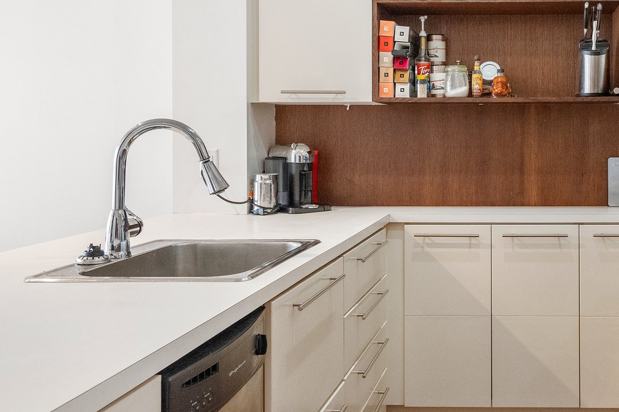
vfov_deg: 34.9
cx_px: 514
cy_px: 156
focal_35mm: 38
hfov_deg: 47.3
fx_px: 653
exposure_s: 1/30
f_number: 8
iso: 5000
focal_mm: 20
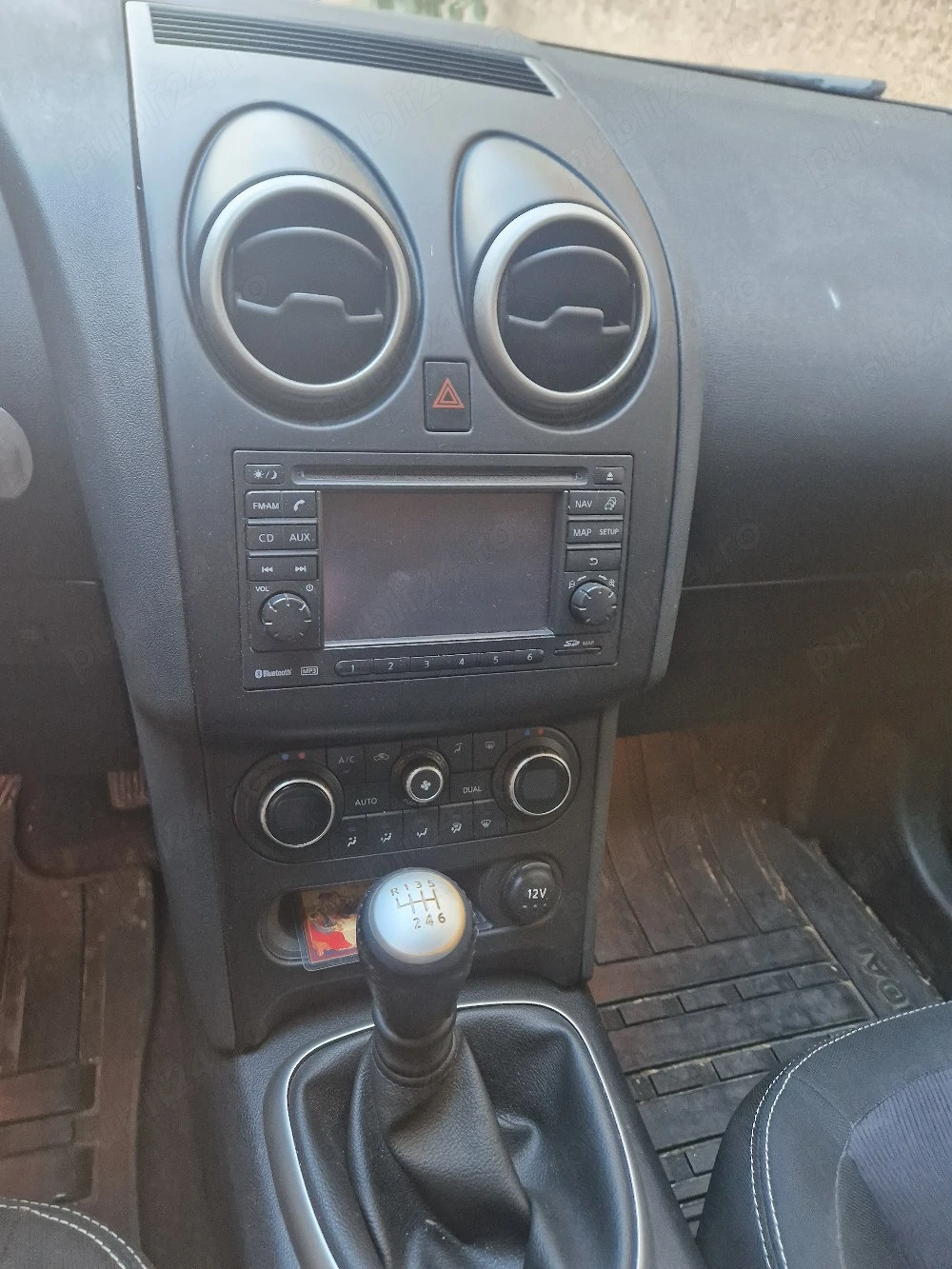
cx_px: 476
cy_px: 634
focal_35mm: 23
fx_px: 843
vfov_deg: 73.9
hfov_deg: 58.9
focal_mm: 5.4
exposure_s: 1/100
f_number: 1.8
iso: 400
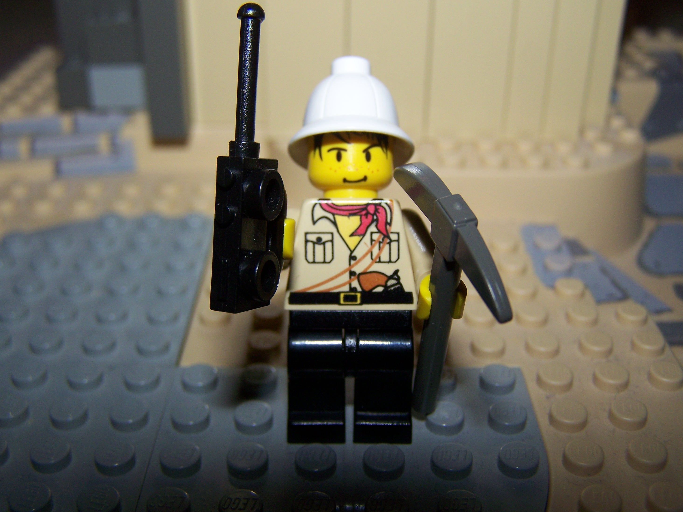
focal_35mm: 40
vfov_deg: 36.0
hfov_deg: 46.8
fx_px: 789
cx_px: 344
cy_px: 259
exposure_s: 1/60
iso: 80
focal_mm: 6.3
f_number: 2.8
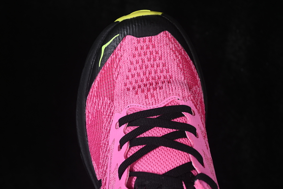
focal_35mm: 75
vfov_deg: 18.2
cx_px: 142
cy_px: 94
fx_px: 590
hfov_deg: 27.0
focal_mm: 50
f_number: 7.1
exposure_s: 1/80
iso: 160
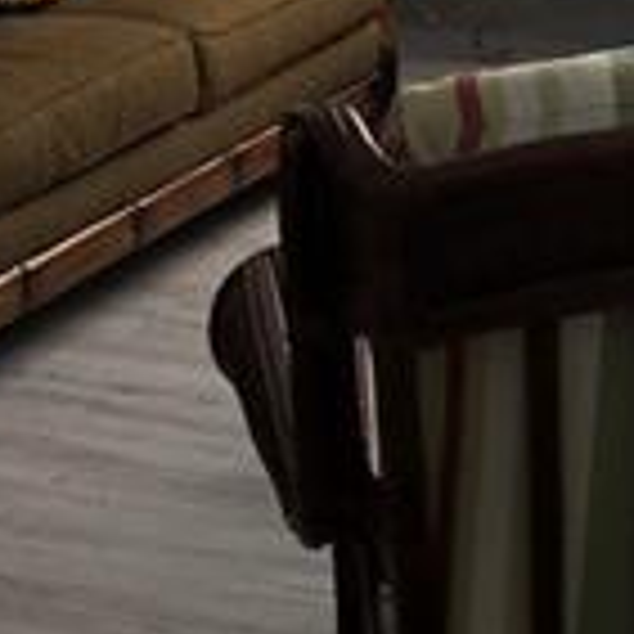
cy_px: -139
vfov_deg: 12.6
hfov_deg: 12.9
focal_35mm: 135
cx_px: 229
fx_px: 2797
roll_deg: +1.8
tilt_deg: -7.7
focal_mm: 3.99
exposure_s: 1/120
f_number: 1.8
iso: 25
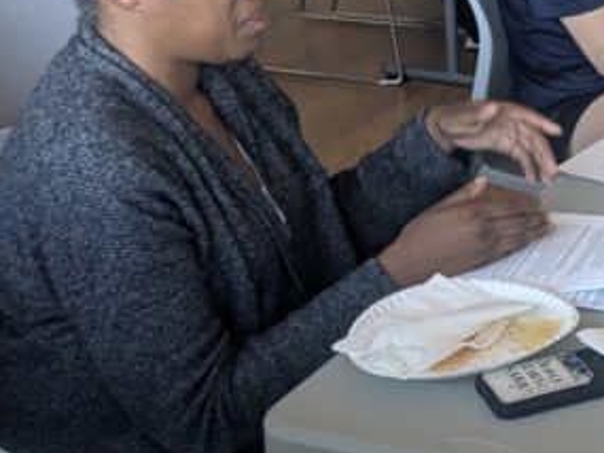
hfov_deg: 18.7
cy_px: 140
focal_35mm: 97
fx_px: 1693
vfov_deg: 15.2
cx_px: 797
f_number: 1.73
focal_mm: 4.38
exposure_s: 1/60
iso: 155
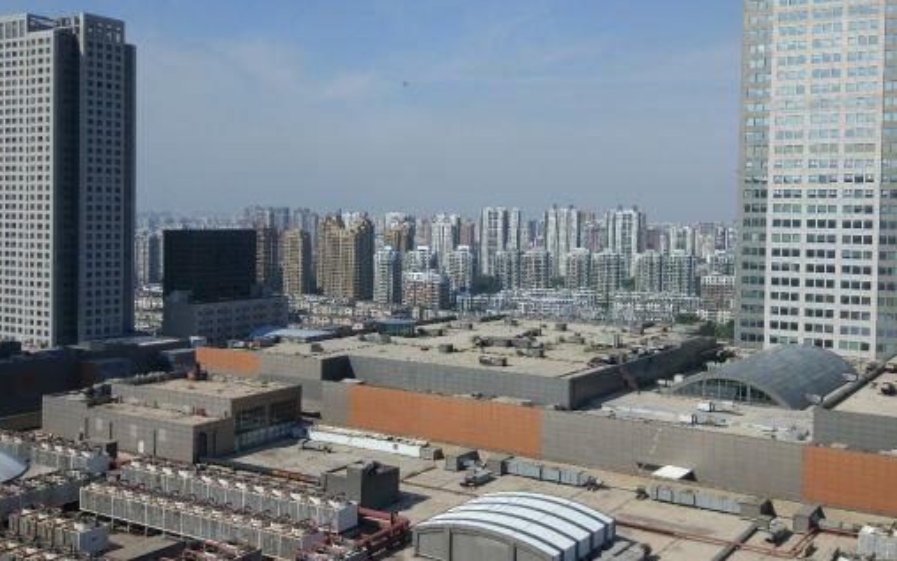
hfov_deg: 48.2
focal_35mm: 41
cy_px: 246
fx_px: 1002
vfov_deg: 31.2
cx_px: 443
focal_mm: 4.26
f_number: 2
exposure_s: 1/909
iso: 100
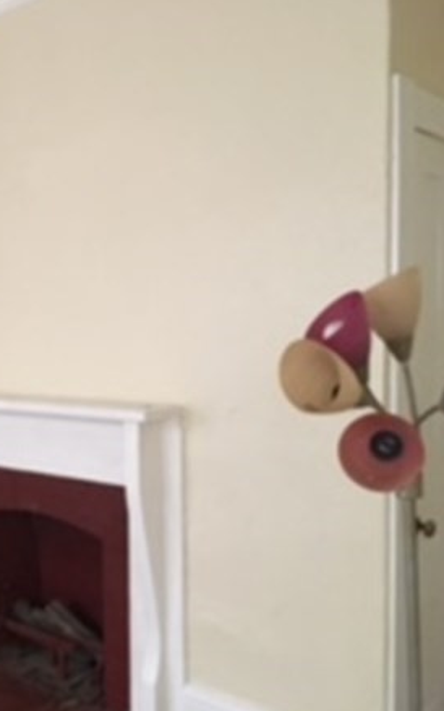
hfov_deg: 28.6
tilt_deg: -2.5
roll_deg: +0.1
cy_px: 355
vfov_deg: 47.2
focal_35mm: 42
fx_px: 814
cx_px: -3
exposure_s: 1/20
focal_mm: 4.15
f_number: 2.2
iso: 200
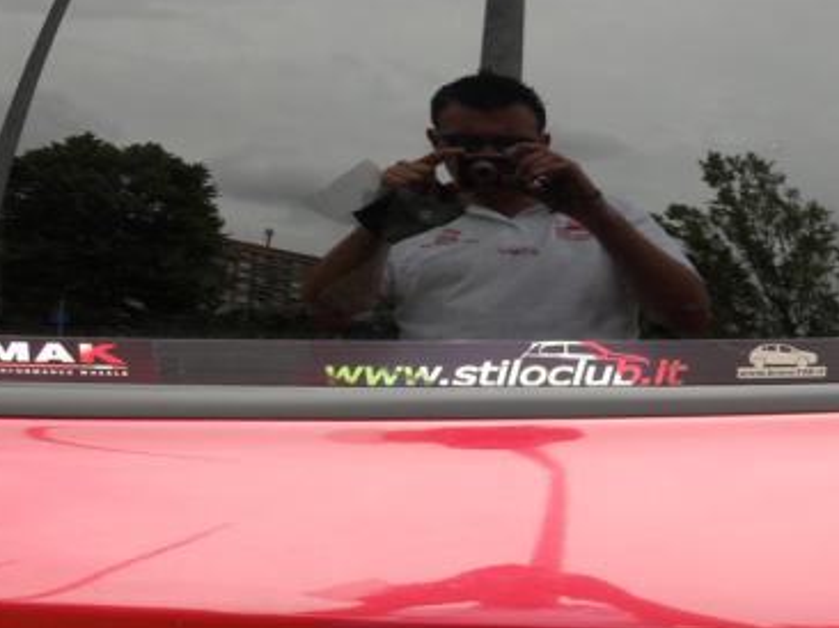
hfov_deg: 38.6
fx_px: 1187
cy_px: 376
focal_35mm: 49
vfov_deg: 29.6
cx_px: 534
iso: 80
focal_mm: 5
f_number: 2.7
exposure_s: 1/250
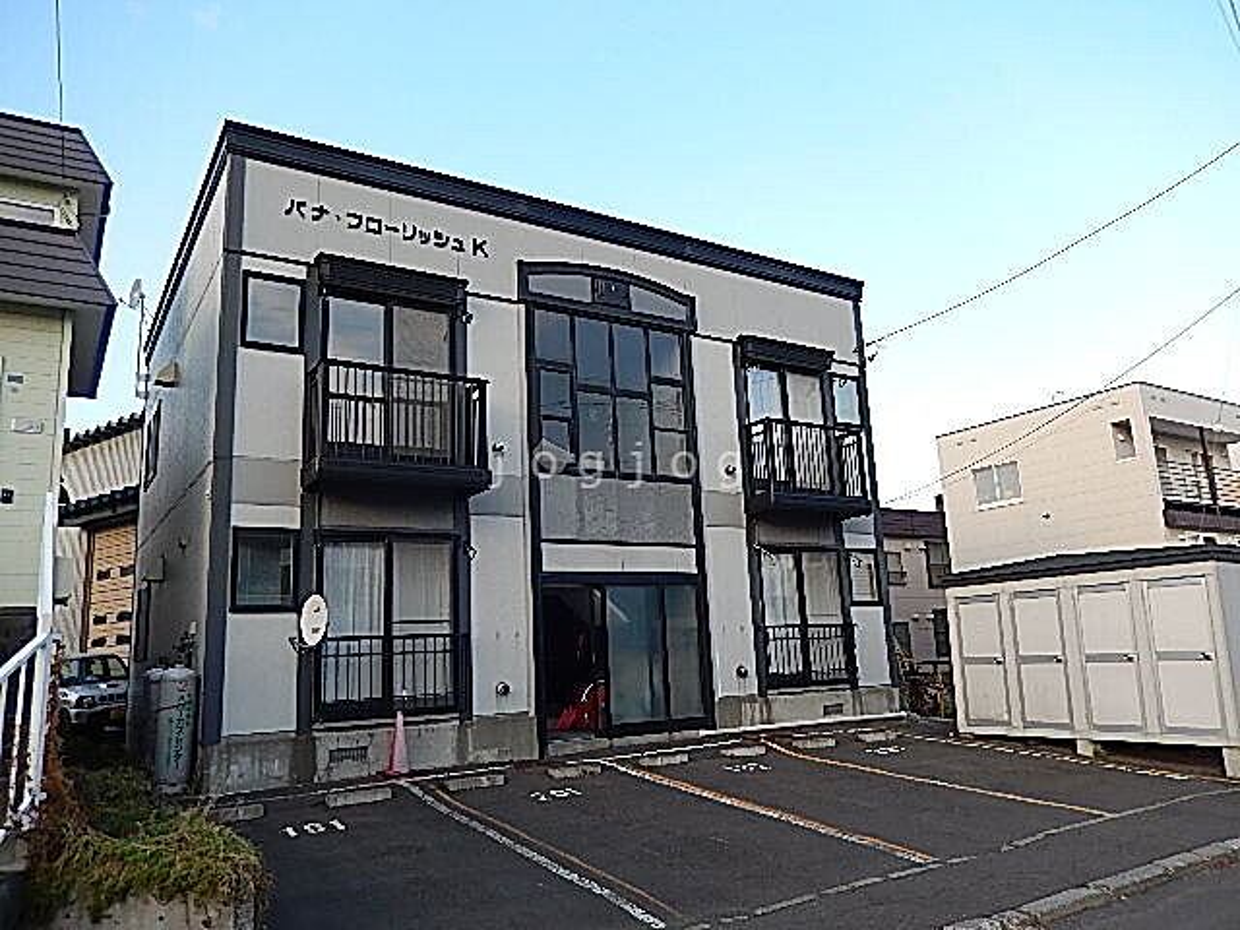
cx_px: 620
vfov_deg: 54.9
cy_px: 465
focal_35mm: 25
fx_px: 896
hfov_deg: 69.4
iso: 125
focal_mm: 4.5
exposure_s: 1/250
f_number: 3.4
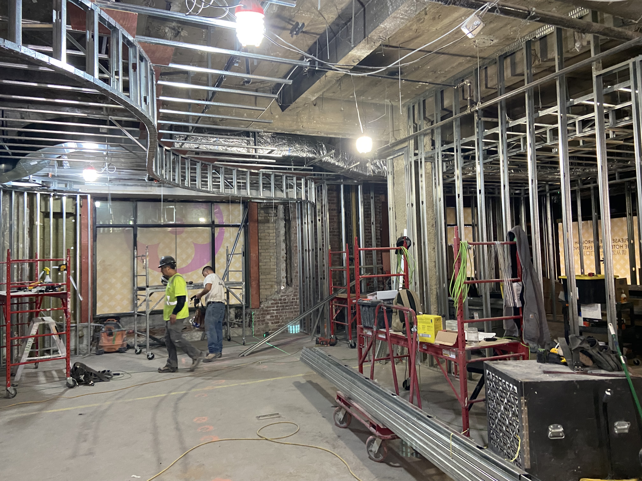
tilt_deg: +3.2
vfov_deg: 53.1
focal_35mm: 26
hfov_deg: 67.3
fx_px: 482
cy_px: 240
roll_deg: +0.8
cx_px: 321
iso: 250
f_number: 1.8
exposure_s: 1/60
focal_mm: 4.25
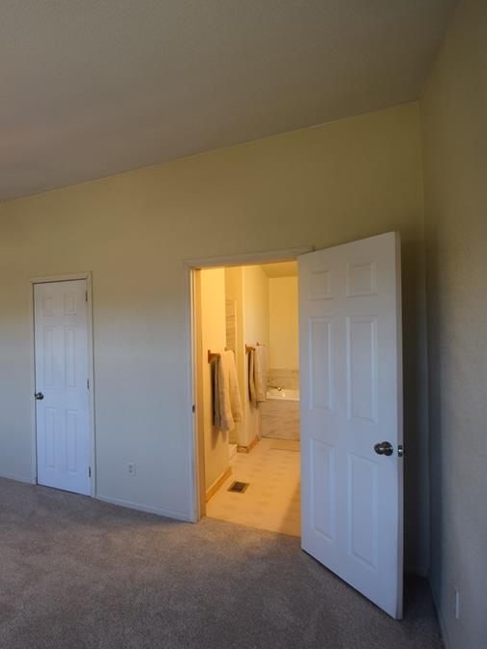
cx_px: 61
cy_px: 323
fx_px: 413
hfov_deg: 54.3
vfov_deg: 76.4
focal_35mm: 22
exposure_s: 1/80
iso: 400
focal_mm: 10
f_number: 4.5
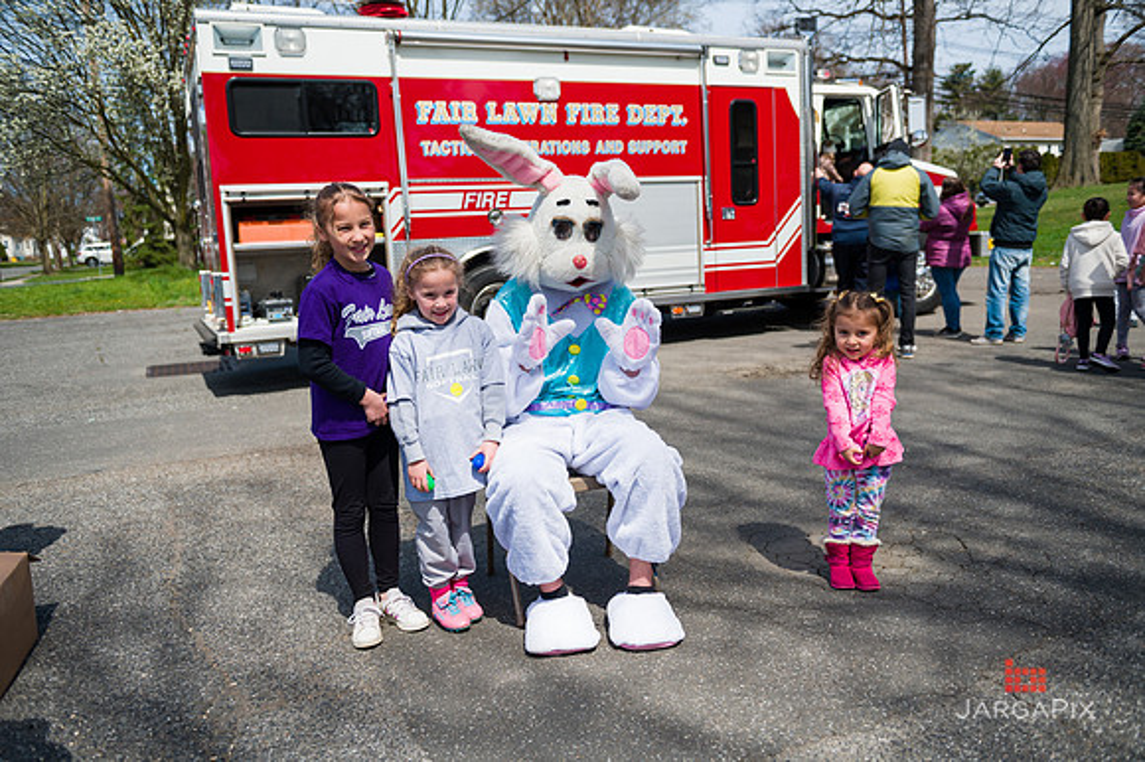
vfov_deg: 46.4
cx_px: 572
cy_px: 381
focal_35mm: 28
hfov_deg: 65.5
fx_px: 890
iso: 200
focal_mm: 28
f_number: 4
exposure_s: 1/4000
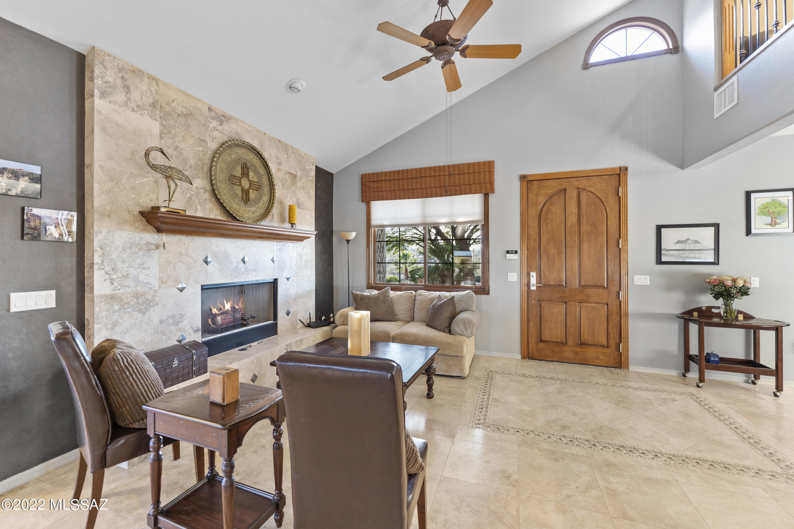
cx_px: 397
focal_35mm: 14
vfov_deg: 81.2
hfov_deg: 104.3
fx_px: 309
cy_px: 264
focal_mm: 14
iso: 500
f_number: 2.8
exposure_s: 1/20
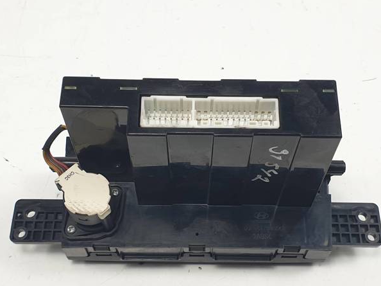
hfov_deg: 63.4
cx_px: 198
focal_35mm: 28
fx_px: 308
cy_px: 152
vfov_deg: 49.7
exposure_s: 1/196
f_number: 2.4
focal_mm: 4.3
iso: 50
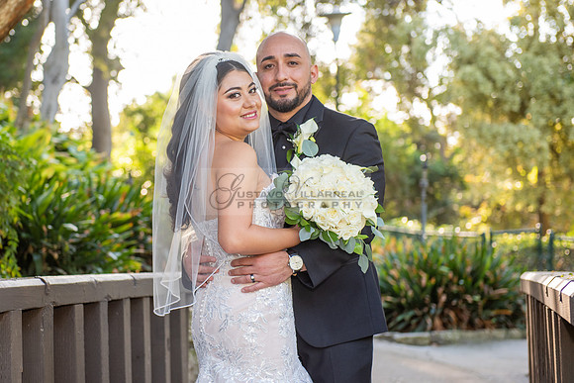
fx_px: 1430
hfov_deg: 22.6
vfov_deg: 15.3
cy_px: 186
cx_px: 206
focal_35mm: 90
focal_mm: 70
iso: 320
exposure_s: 1/160
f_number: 3.5
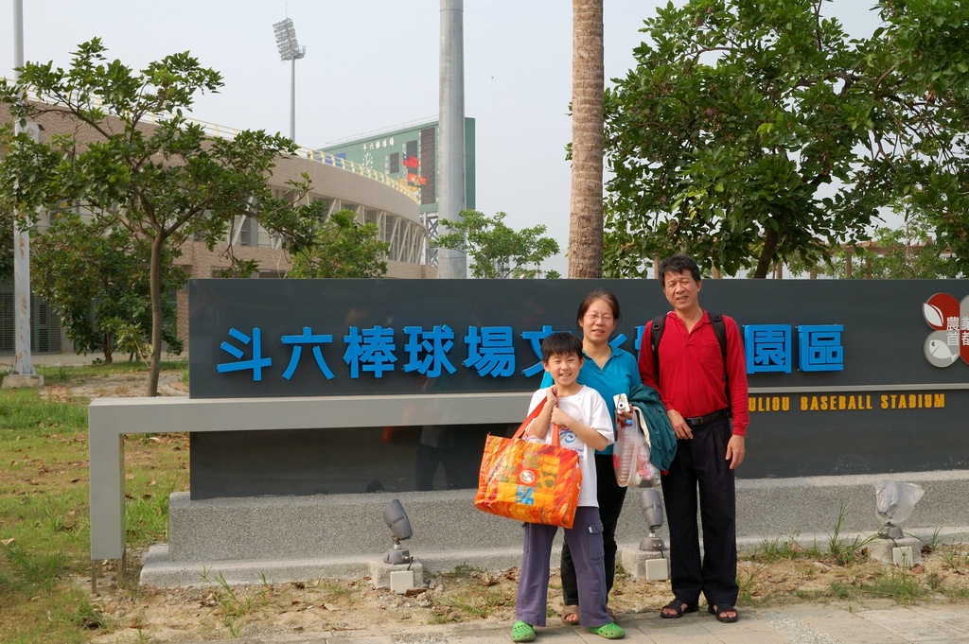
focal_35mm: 48
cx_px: 484
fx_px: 1291
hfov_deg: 41.1
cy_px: 322
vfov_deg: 28.0
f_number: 9
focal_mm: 32
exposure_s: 1/320
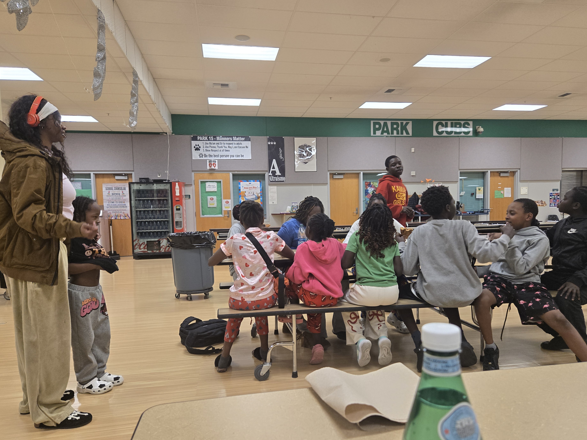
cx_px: 309
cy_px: 237
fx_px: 424
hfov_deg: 69.3
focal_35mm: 25
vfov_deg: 54.8
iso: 160
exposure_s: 1/120
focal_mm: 5.4
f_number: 1.8
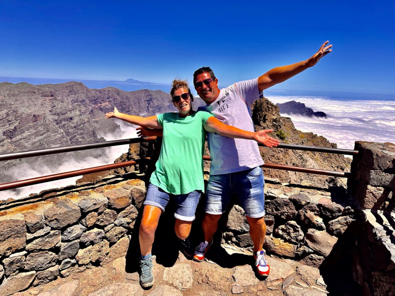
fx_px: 274
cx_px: 198
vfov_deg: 56.8
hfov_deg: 71.6
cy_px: 148
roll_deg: -2.9
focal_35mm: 24
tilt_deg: -14.1
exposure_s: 1/6211
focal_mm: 6.86
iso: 80
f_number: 1.78
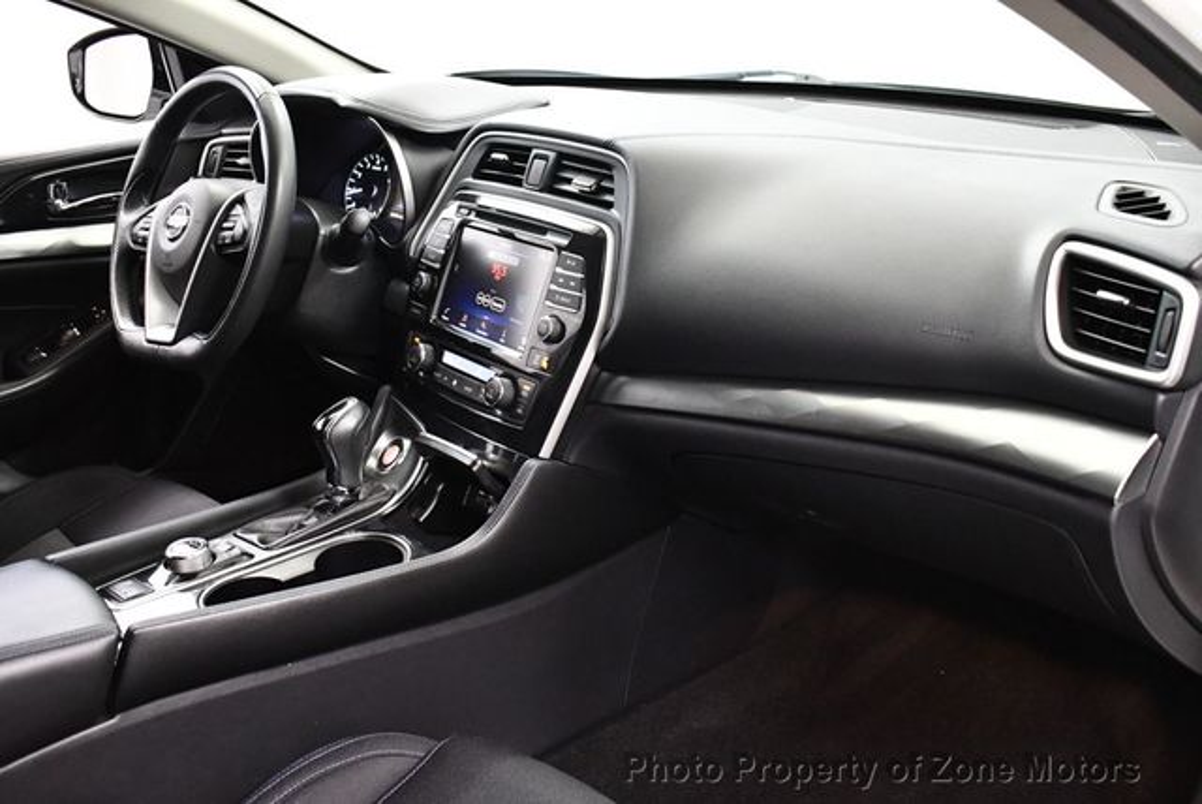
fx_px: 1203
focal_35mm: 36
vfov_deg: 36.9
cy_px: 402
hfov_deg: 53.1
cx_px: 601
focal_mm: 18
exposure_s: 1/60
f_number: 3.5
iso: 4000
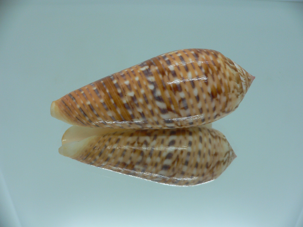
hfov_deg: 52.6
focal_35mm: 35
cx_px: 152
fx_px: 306
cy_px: 114
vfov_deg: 40.7
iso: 80
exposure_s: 1/60
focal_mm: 4.6
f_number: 2.8
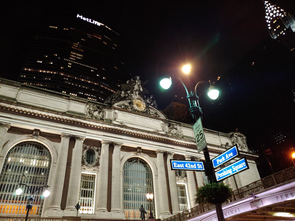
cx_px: 148
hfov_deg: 69.4
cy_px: 110
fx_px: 213
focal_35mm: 25
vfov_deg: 54.9
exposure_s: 1/24
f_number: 1.5
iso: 250
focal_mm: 4.23
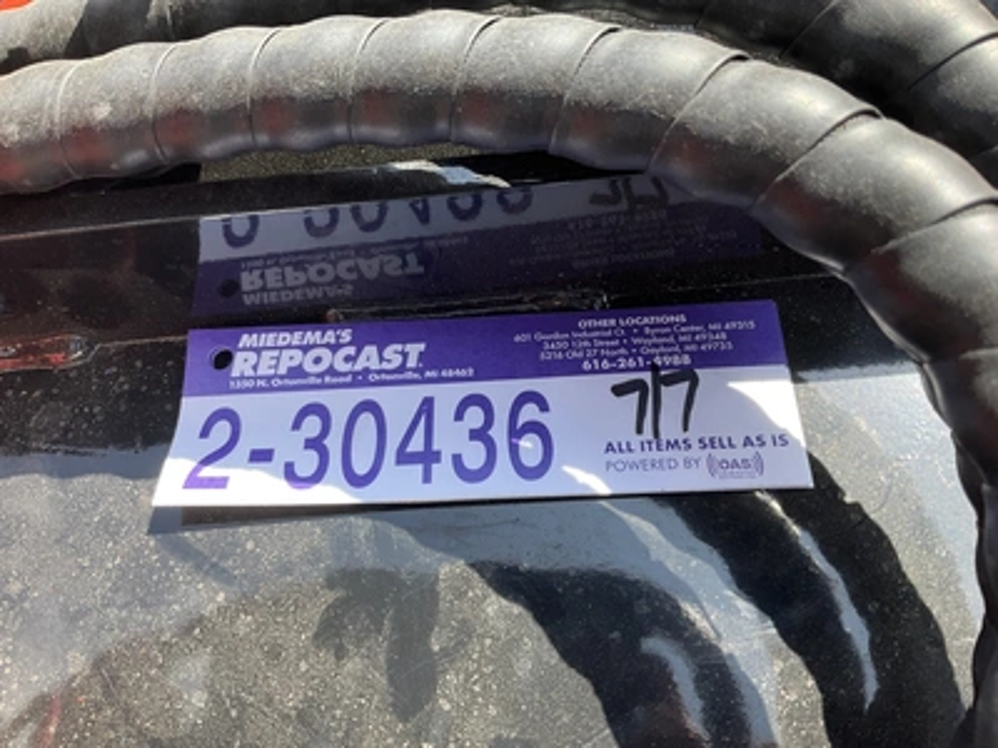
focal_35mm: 29
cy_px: 374
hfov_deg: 61.7
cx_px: 499
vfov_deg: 48.2
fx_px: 836
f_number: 1.8
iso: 25
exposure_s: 1/338
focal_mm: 3
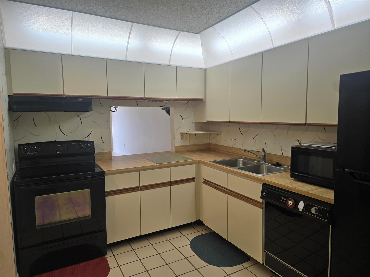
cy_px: 138
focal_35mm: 23
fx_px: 246
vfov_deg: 58.9
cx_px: 185
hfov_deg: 73.9
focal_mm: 6.3
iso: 64
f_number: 1.7
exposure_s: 1/120
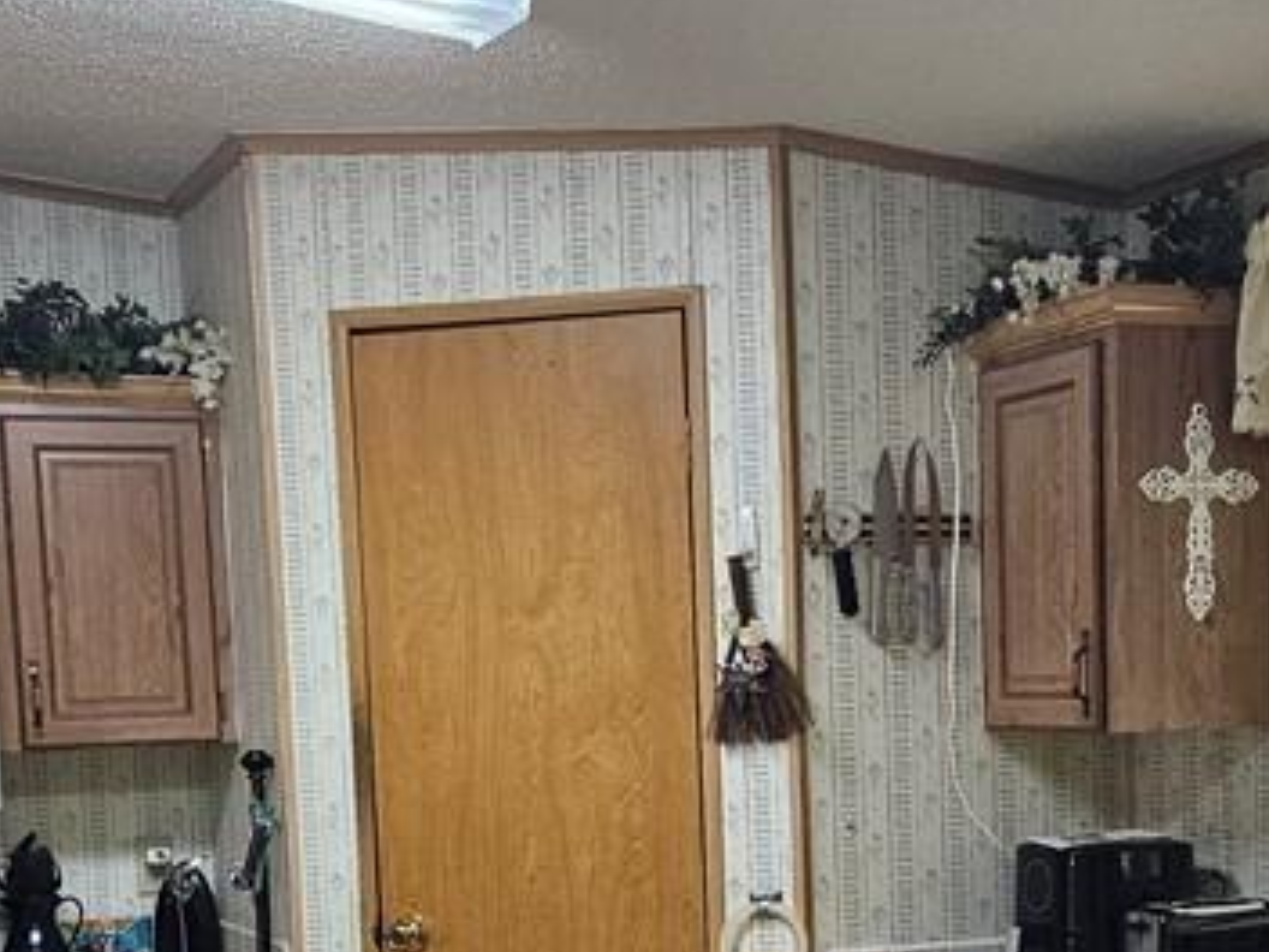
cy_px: 894
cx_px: 883
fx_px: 2456
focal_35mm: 67
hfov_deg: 28.7
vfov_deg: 21.3
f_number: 1.8
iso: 160
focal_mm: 5.4
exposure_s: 1/120
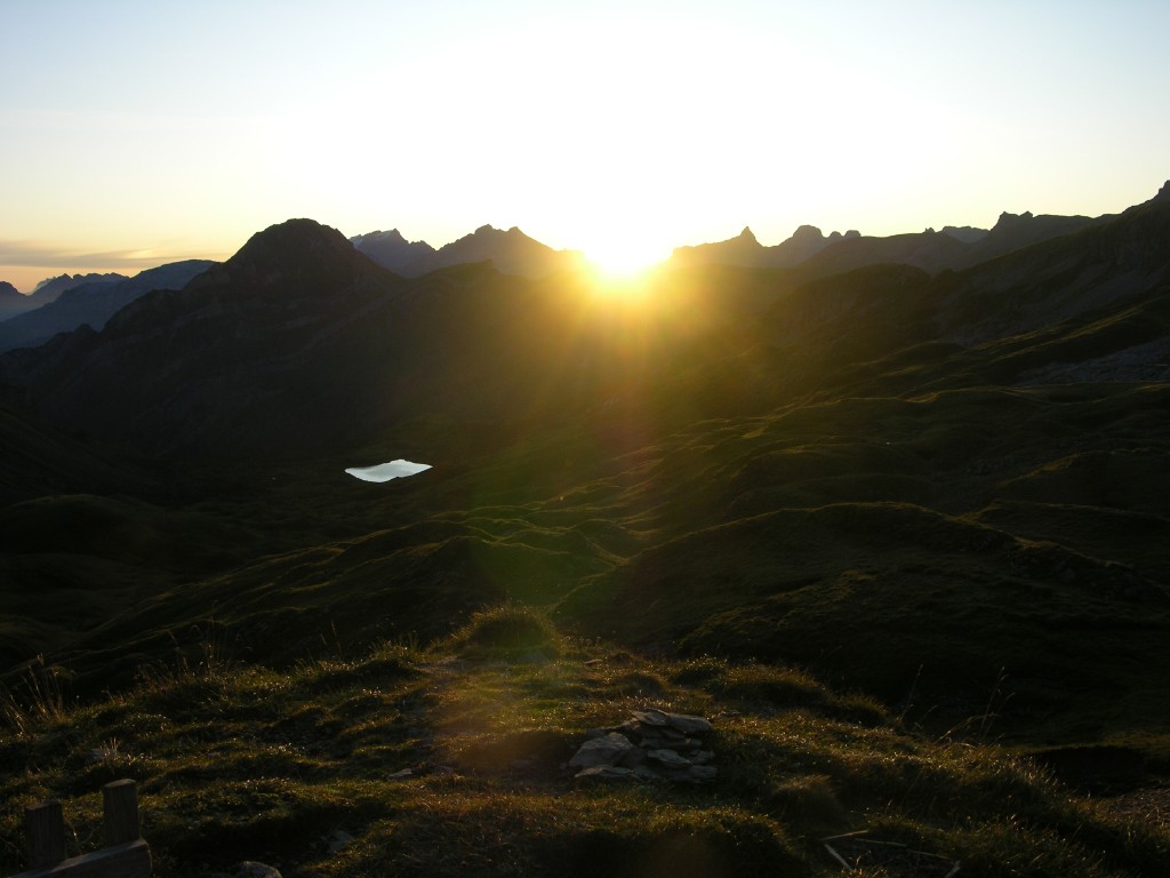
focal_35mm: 35
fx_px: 1183
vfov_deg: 40.7
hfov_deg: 52.6
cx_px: 585
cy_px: 439
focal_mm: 8.9
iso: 50
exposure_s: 1/113
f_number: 5
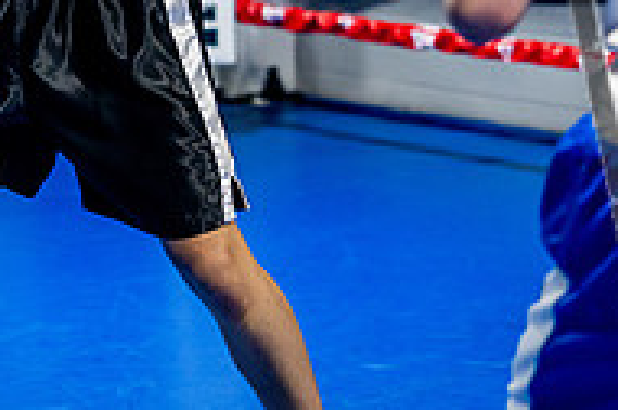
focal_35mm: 153
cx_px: 537
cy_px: -181
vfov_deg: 8.8
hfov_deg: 13.3
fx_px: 2622
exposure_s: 1/1000
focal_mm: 50
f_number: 2
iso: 4000
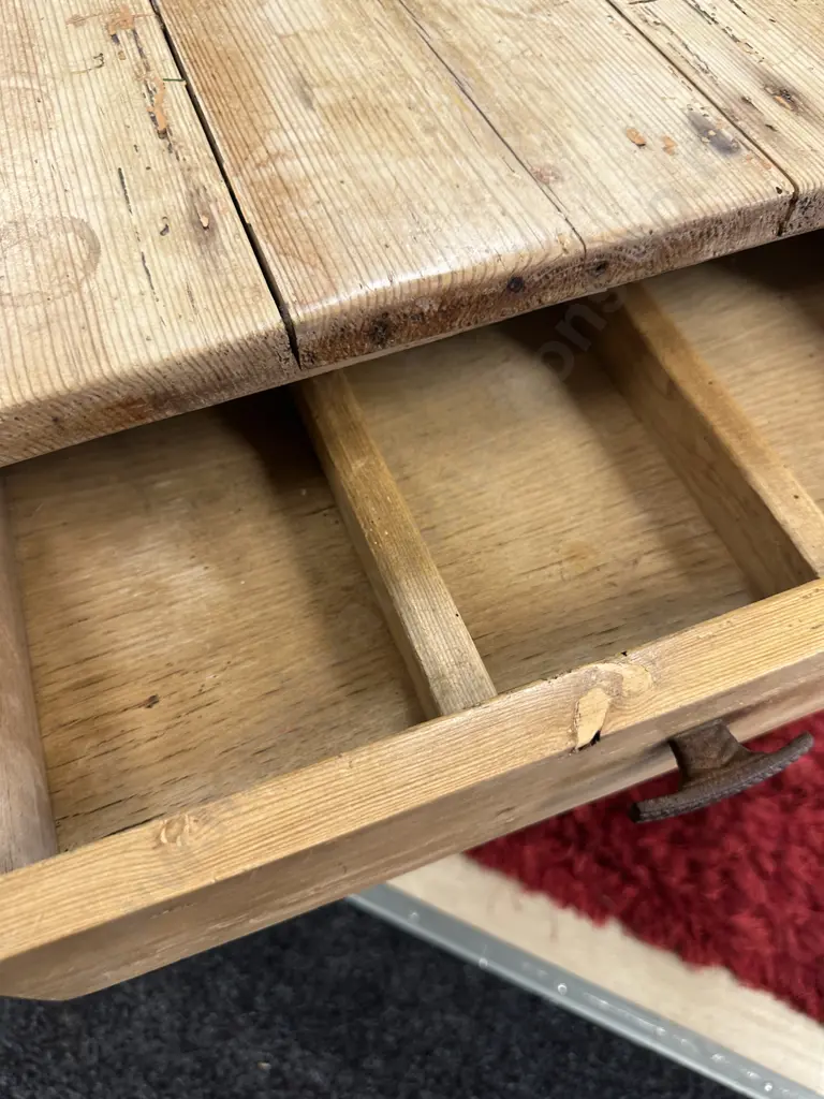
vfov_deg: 71.6
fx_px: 762
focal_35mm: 24
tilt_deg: -59.2
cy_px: 550
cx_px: 412
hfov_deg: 56.8
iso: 125
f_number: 1.78
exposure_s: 1/50
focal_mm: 6.86
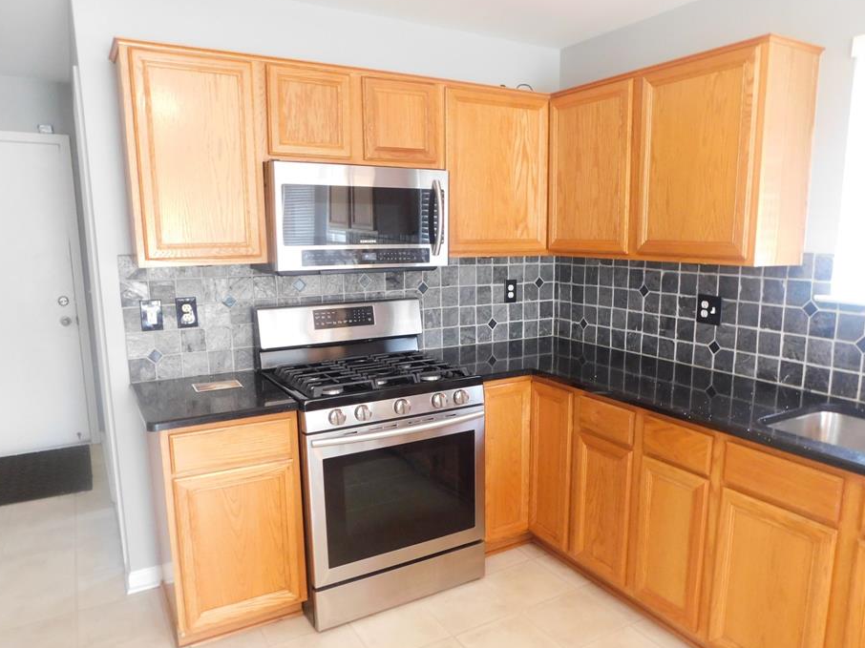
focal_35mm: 26
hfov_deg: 67.3
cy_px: 352
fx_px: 650
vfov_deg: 53.0
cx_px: 460
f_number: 3
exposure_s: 1/15
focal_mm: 4
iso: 400
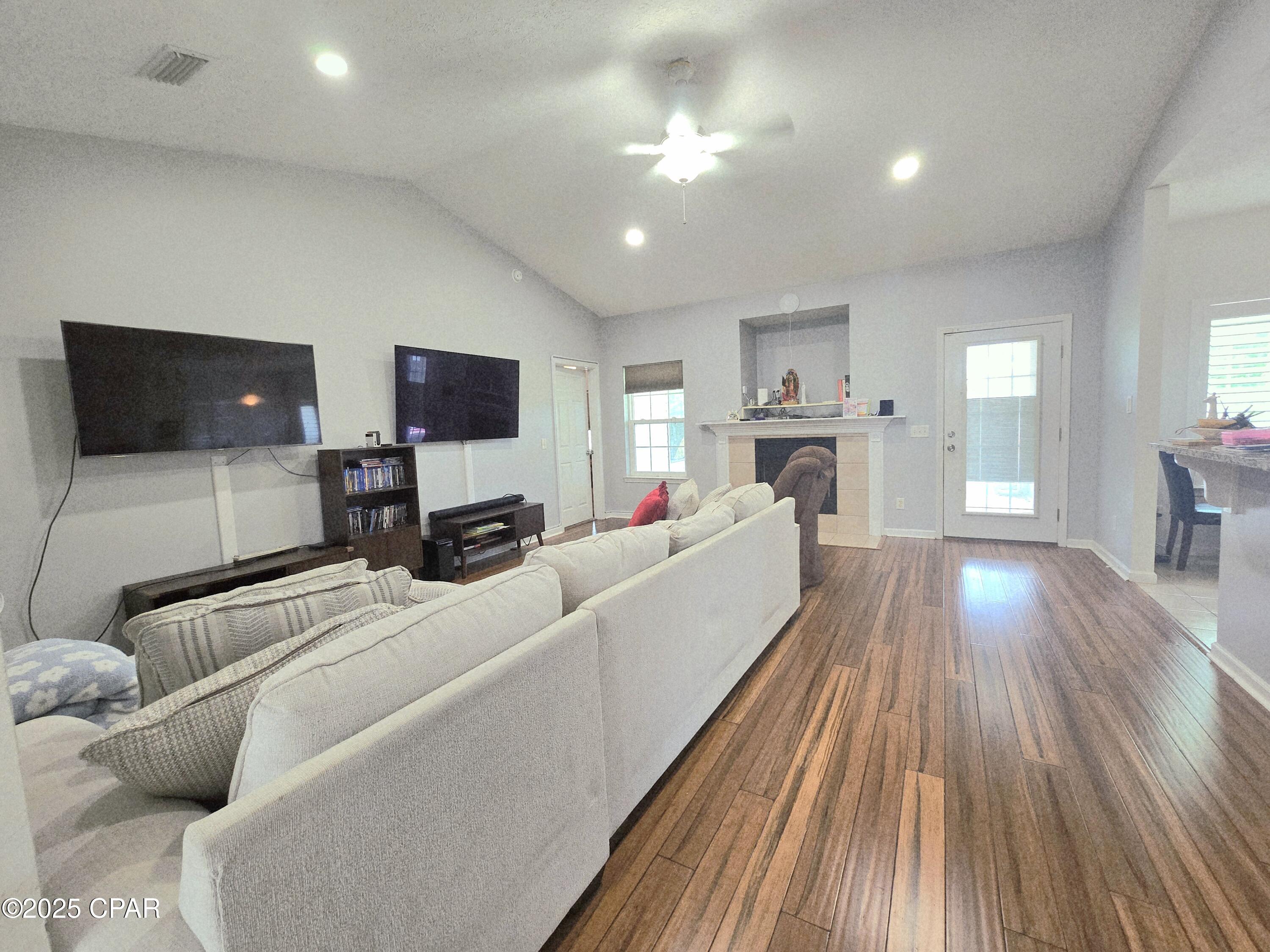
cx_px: 635
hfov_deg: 106.2
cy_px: 476
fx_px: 477
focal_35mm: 13
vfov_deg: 89.9
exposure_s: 1/60.2
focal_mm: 2.2
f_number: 2.2
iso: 160
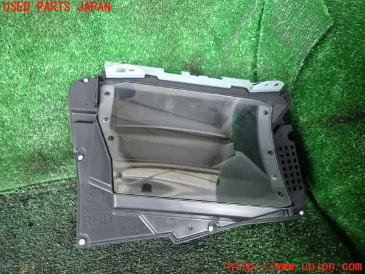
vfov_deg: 54.9
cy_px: 137
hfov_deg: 69.4
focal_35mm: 25
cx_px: 182
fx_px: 264
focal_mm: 4.5
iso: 500
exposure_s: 1/30
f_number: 2
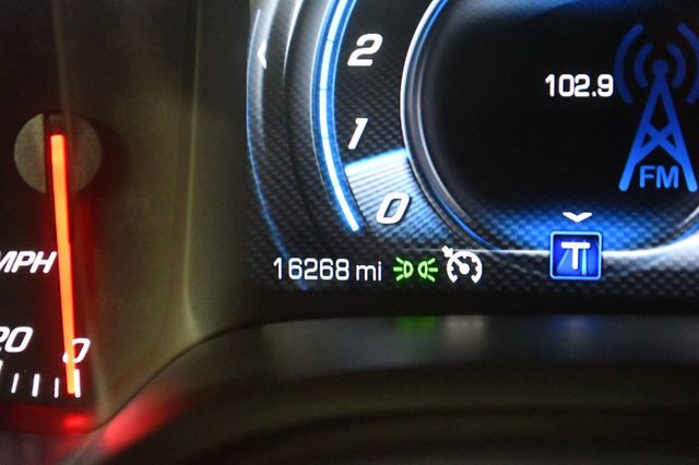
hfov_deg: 27.0
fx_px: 1455
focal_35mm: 75
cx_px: 350
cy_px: 232
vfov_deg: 18.2
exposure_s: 1/30
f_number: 5.6
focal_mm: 50
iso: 12800
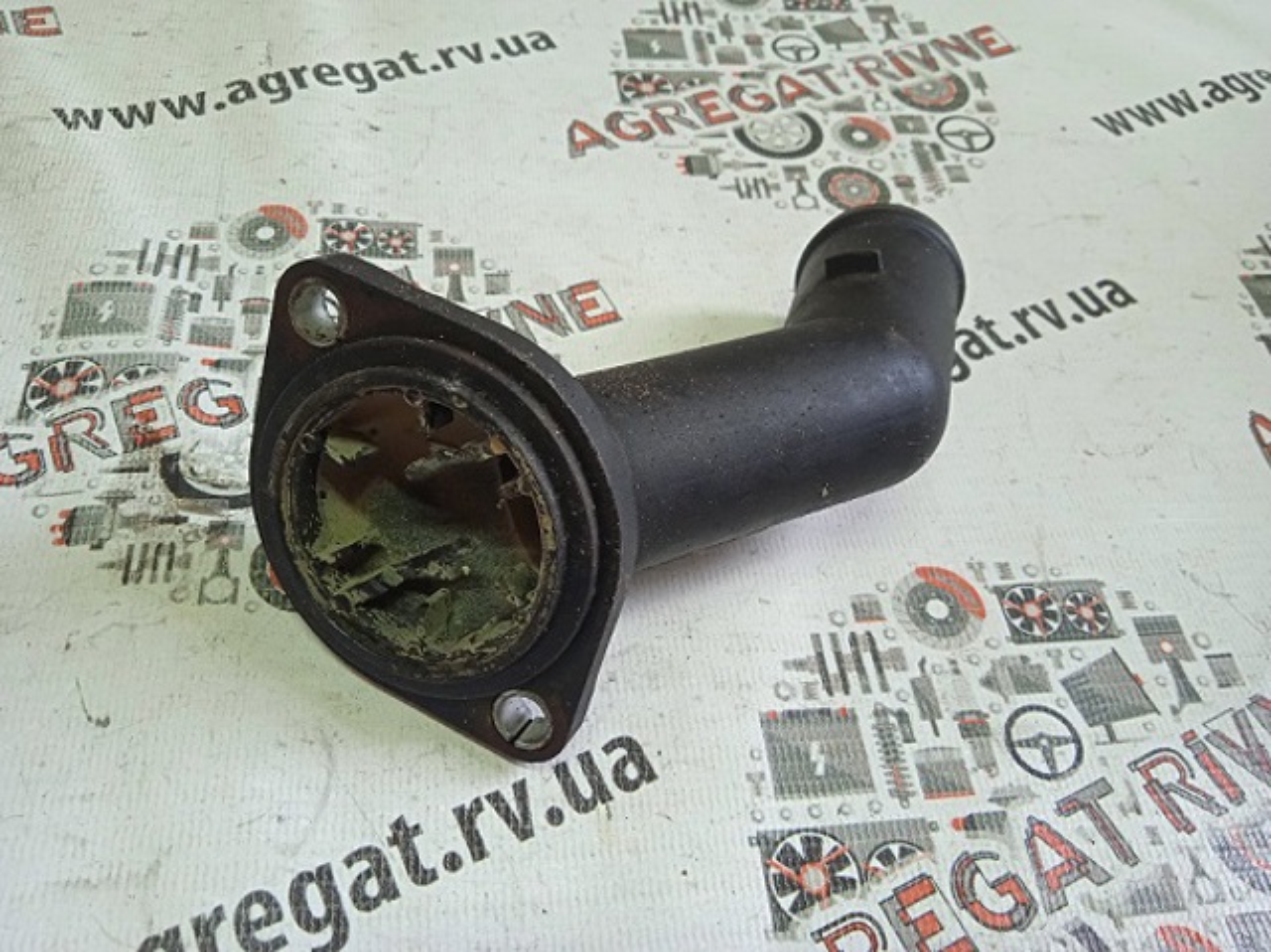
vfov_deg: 49.7
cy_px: 476
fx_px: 1027
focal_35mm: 28
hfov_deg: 63.5
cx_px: 636
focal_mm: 3.43
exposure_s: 1/33.3
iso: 279
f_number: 2.2
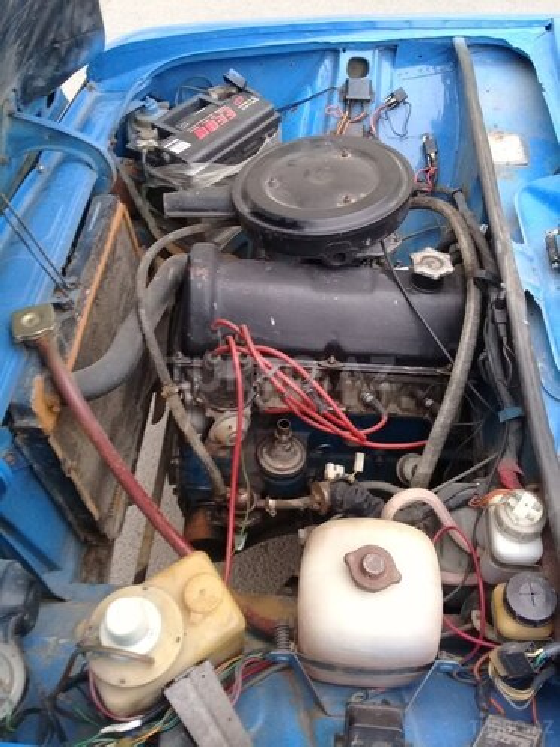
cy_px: 374
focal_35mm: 31
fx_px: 669
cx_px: 280
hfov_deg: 45.4
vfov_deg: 58.4
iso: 80
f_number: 2.2
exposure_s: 1/33
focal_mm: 3.3
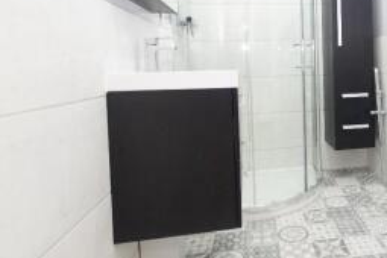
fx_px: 301
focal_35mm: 28
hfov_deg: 60.1
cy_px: 72
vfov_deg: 45.2
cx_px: 311
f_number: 9
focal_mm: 10
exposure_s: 1/8
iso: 800
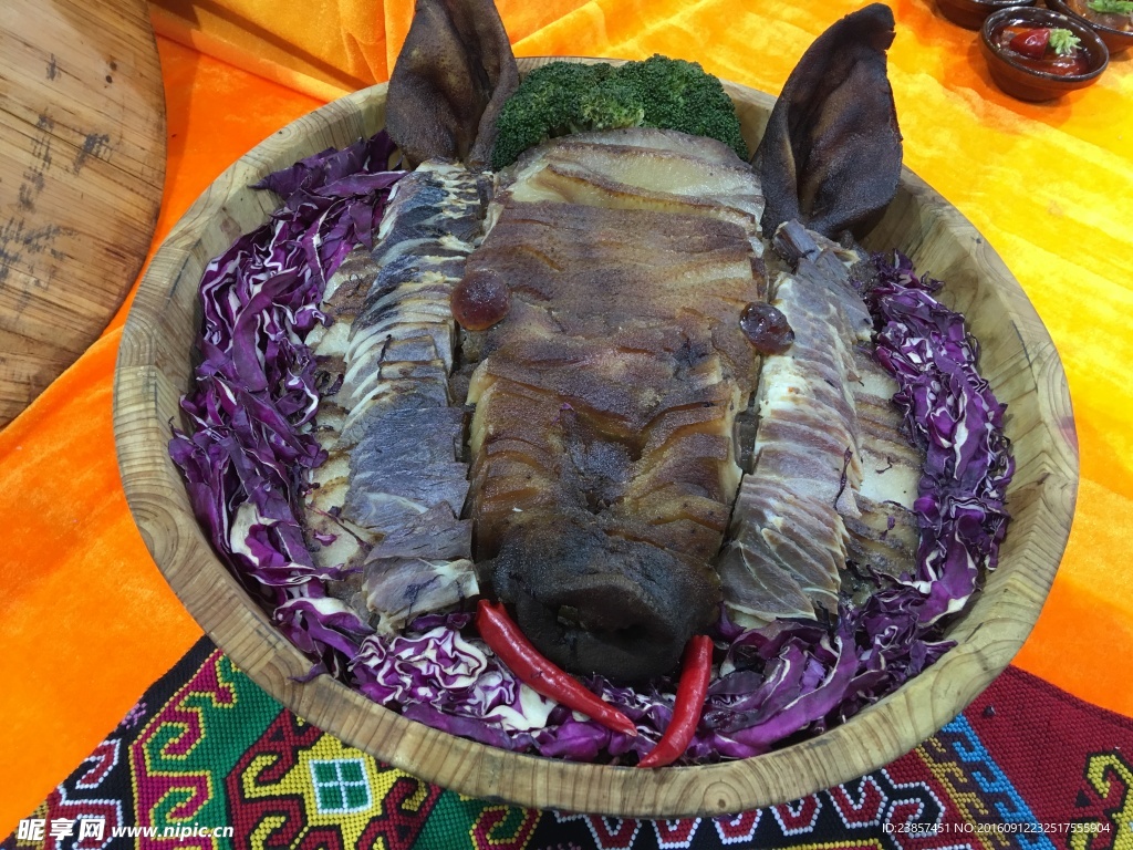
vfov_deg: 48.2
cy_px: 425
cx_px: 566
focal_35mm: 29
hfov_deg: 61.7
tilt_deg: -53.4
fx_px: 949
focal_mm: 4.15
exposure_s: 1/33
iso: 50
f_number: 2.2
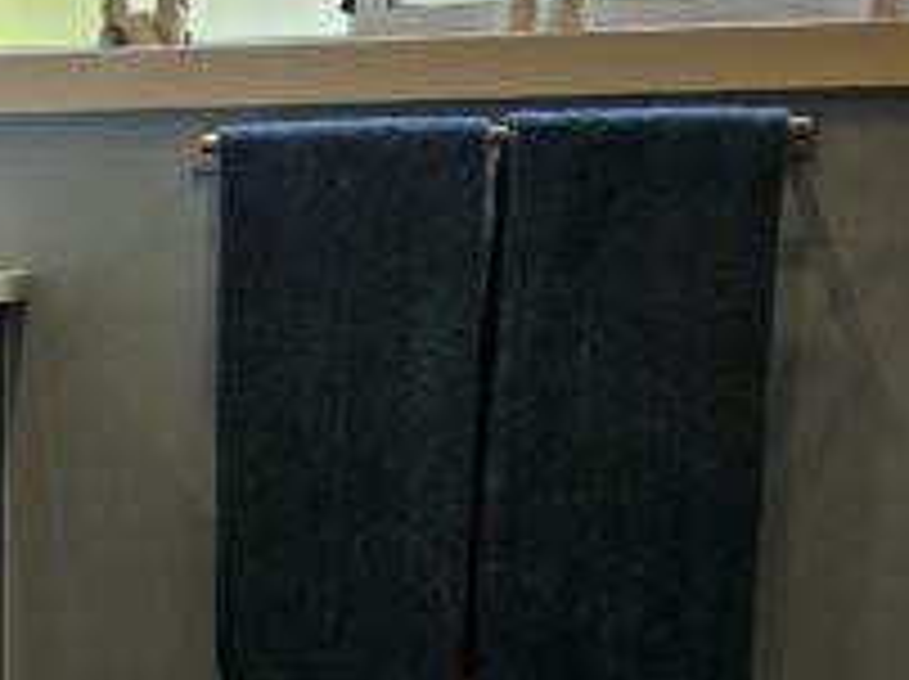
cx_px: -153
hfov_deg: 29.2
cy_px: 572
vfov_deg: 24.7
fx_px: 1521
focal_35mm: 58
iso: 25
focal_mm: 5.4
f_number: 1.8
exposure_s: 1/120
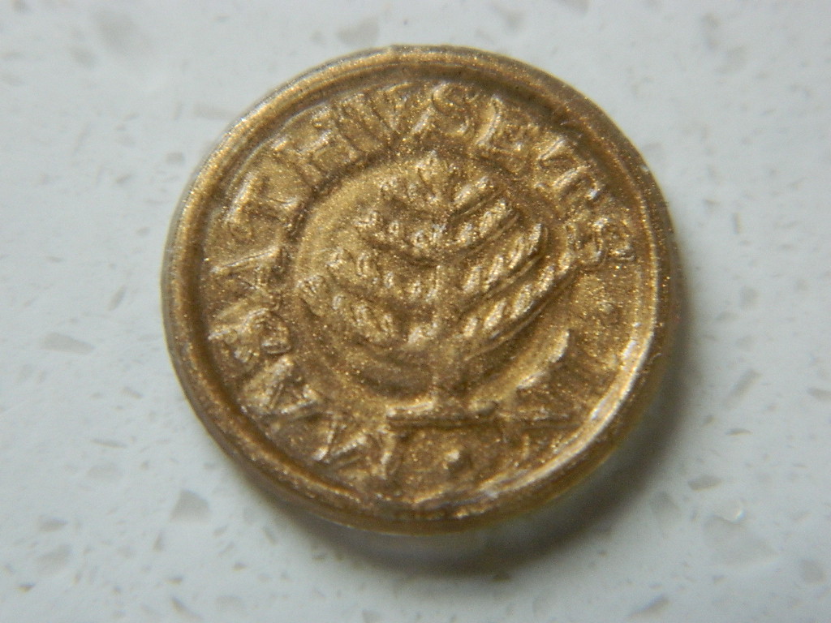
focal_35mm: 103
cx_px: 416
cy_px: 312
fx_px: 2473
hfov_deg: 19.1
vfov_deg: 14.4
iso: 400
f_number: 4.5
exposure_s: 1/60
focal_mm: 18.6
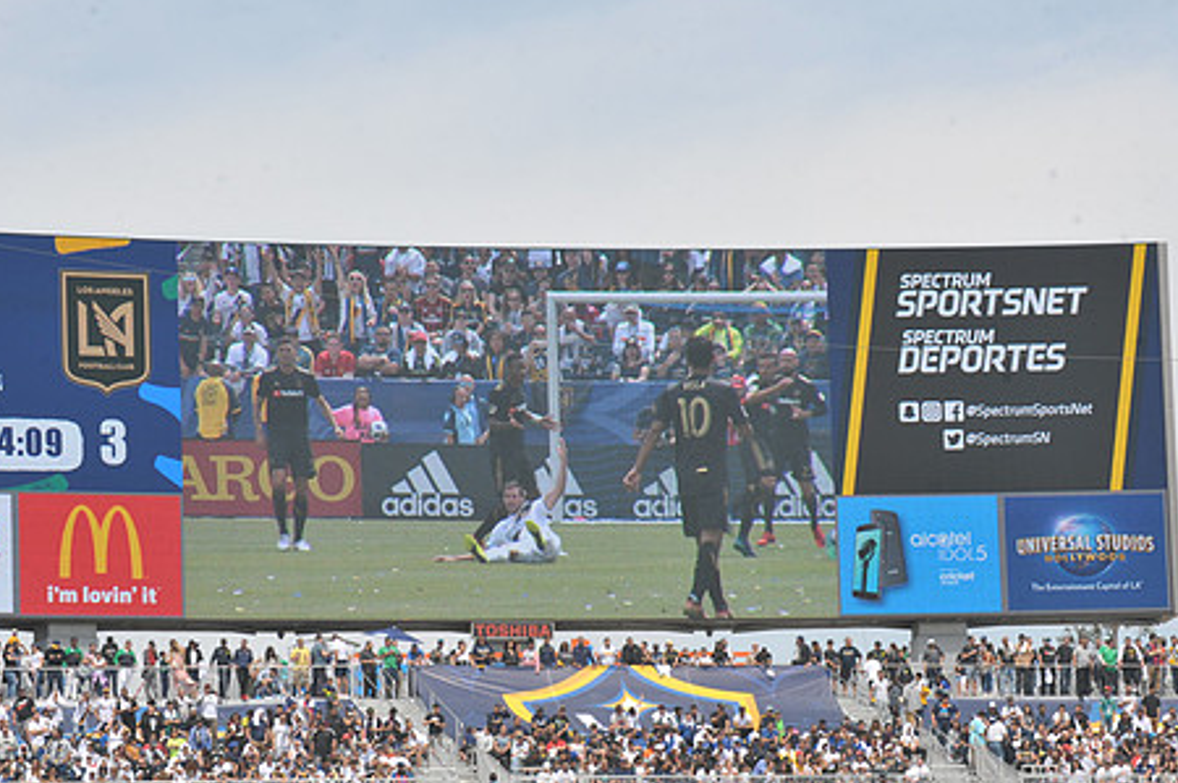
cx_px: 537
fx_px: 5687
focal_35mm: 174
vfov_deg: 7.9
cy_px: 474
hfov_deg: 11.8
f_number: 11
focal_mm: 135
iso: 320
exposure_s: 1/500
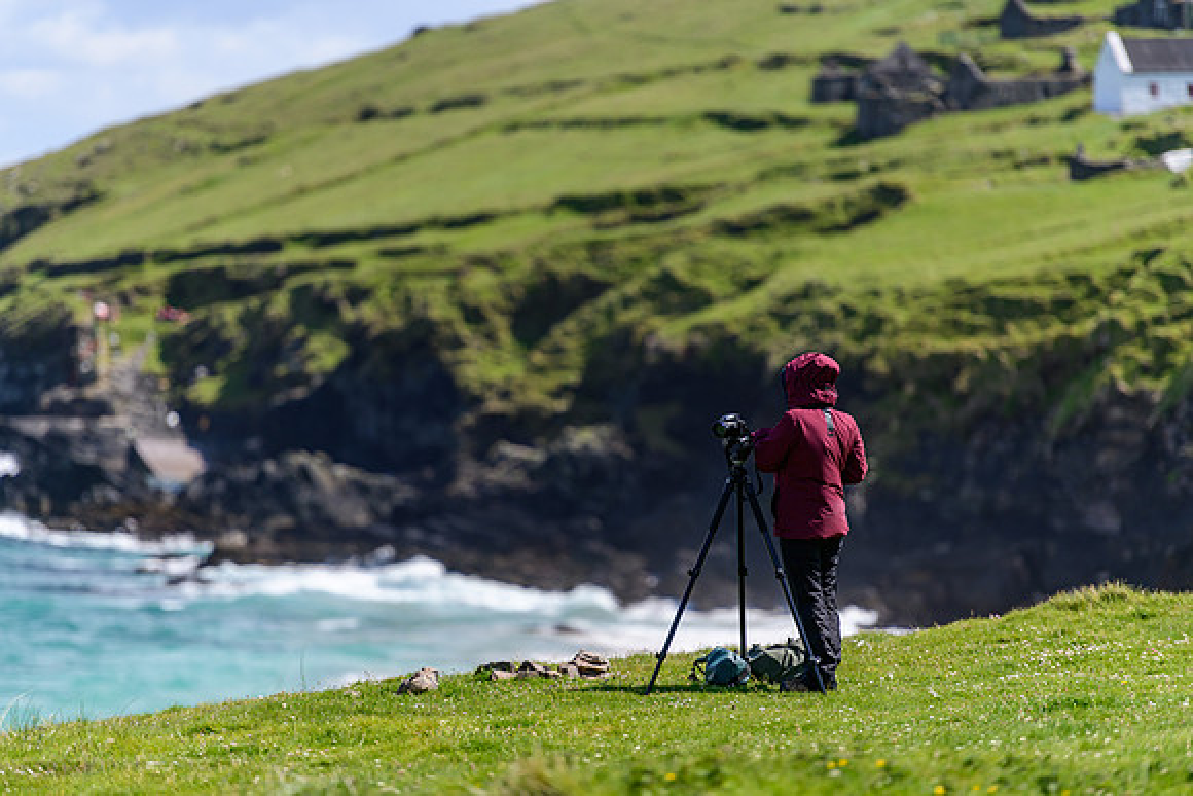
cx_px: 596
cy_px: 398
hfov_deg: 10.5
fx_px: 6463
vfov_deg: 7.0
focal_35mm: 195
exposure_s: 1/4000
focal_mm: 195
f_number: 2.8
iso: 100
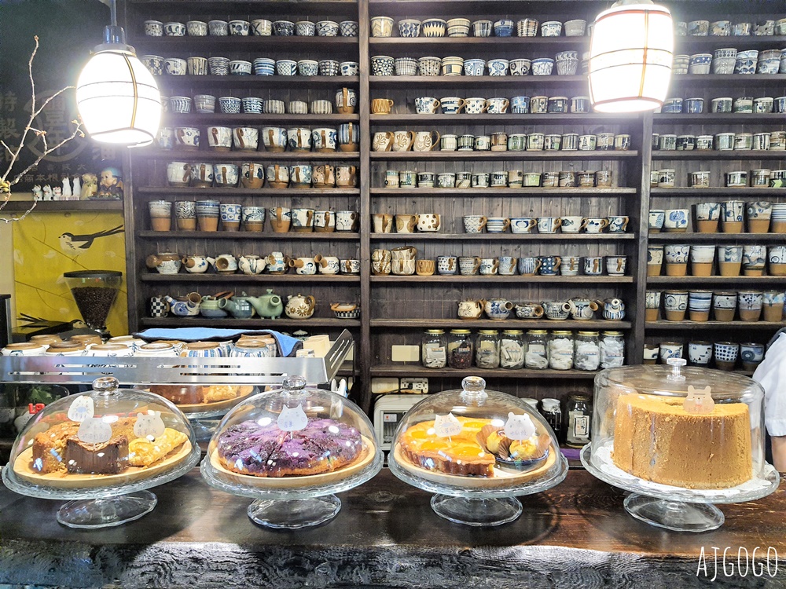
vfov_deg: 53.1
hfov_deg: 67.3
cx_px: 393
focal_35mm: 26
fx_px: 590
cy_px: 294
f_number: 1.7
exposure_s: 1/40
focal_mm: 4.32
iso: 250
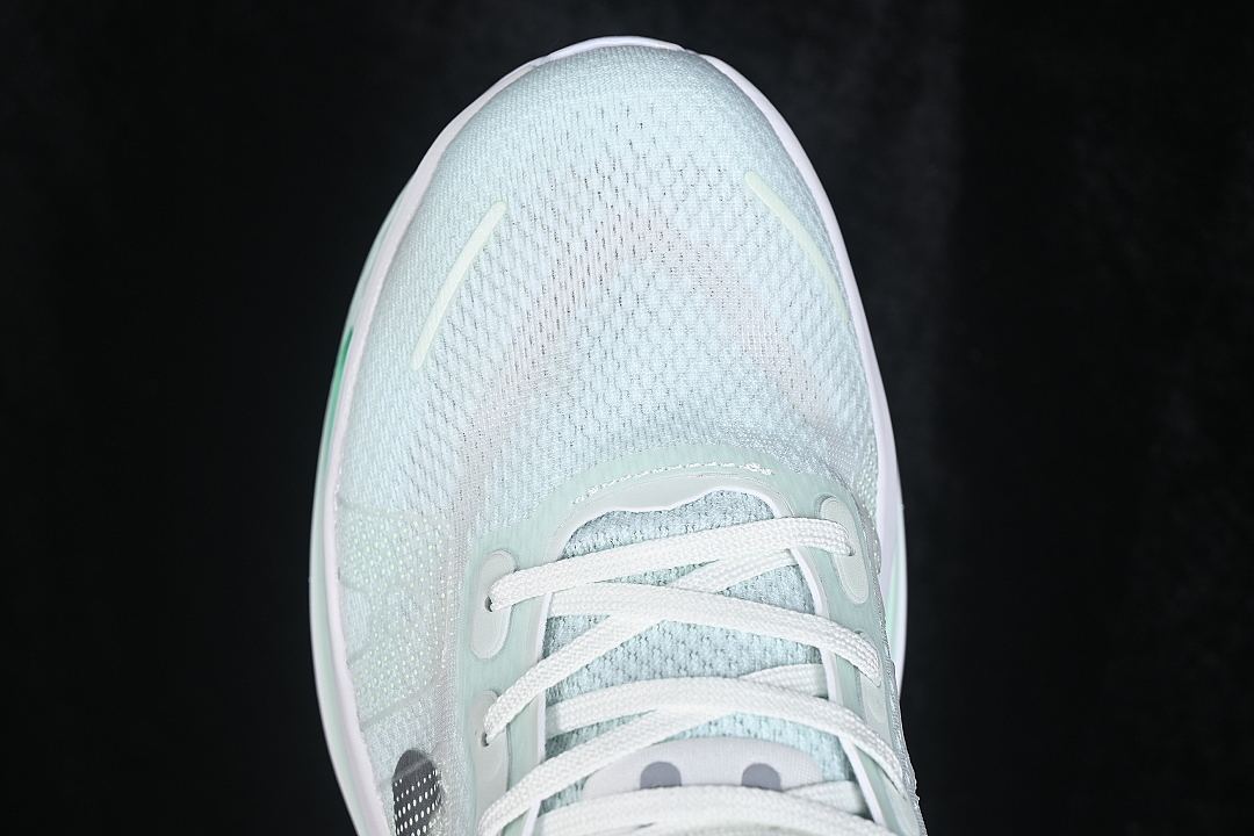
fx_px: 2612
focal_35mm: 75
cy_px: 418
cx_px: 627
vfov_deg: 18.2
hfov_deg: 27.0
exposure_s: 1/80
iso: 160
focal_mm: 50
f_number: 7.1
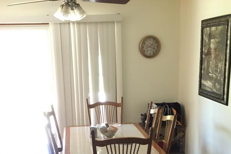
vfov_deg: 24.0
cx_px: 111
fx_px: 346
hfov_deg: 36.9
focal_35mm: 54
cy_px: 153
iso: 160
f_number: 2.2
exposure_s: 1/30
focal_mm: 4.15
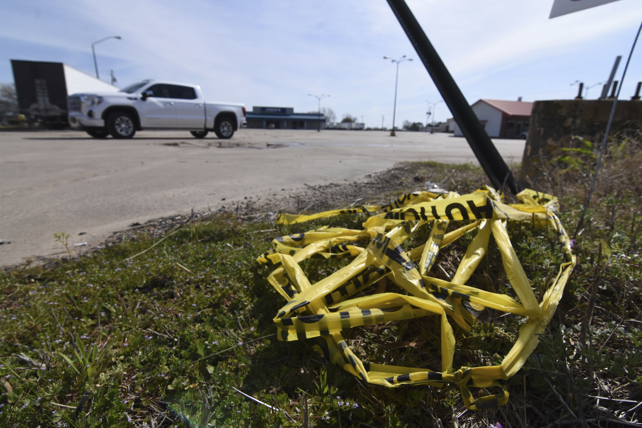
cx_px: 321
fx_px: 294
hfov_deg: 95.0
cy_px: 214
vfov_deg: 72.1
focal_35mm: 16
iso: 400
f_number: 7.1
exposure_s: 1/2000
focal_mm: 11
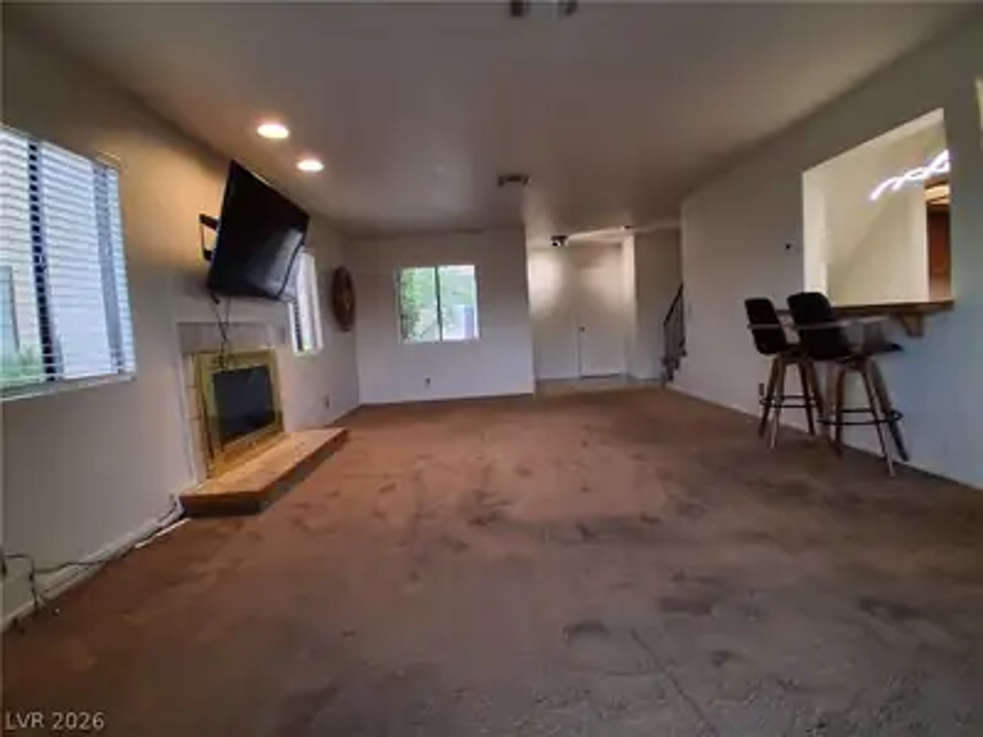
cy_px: 368
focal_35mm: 17
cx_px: 492
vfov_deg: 74.7
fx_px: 483
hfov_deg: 91.0
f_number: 2.2
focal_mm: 1.4
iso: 100
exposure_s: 1/60
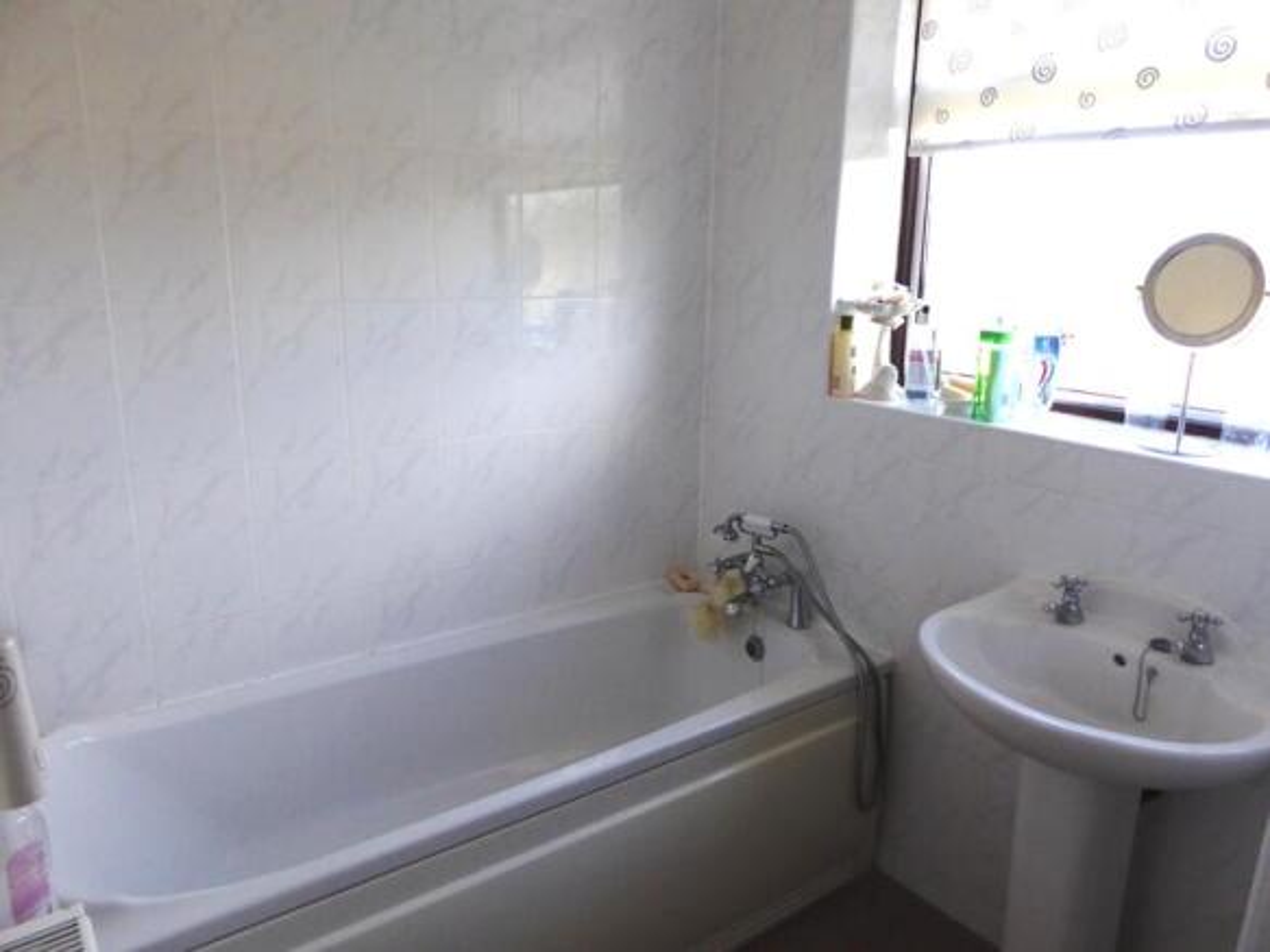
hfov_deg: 69.4
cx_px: 635
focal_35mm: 25
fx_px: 917
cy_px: 476
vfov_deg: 54.9
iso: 320
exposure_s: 1/250
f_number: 3.3
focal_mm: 4.3
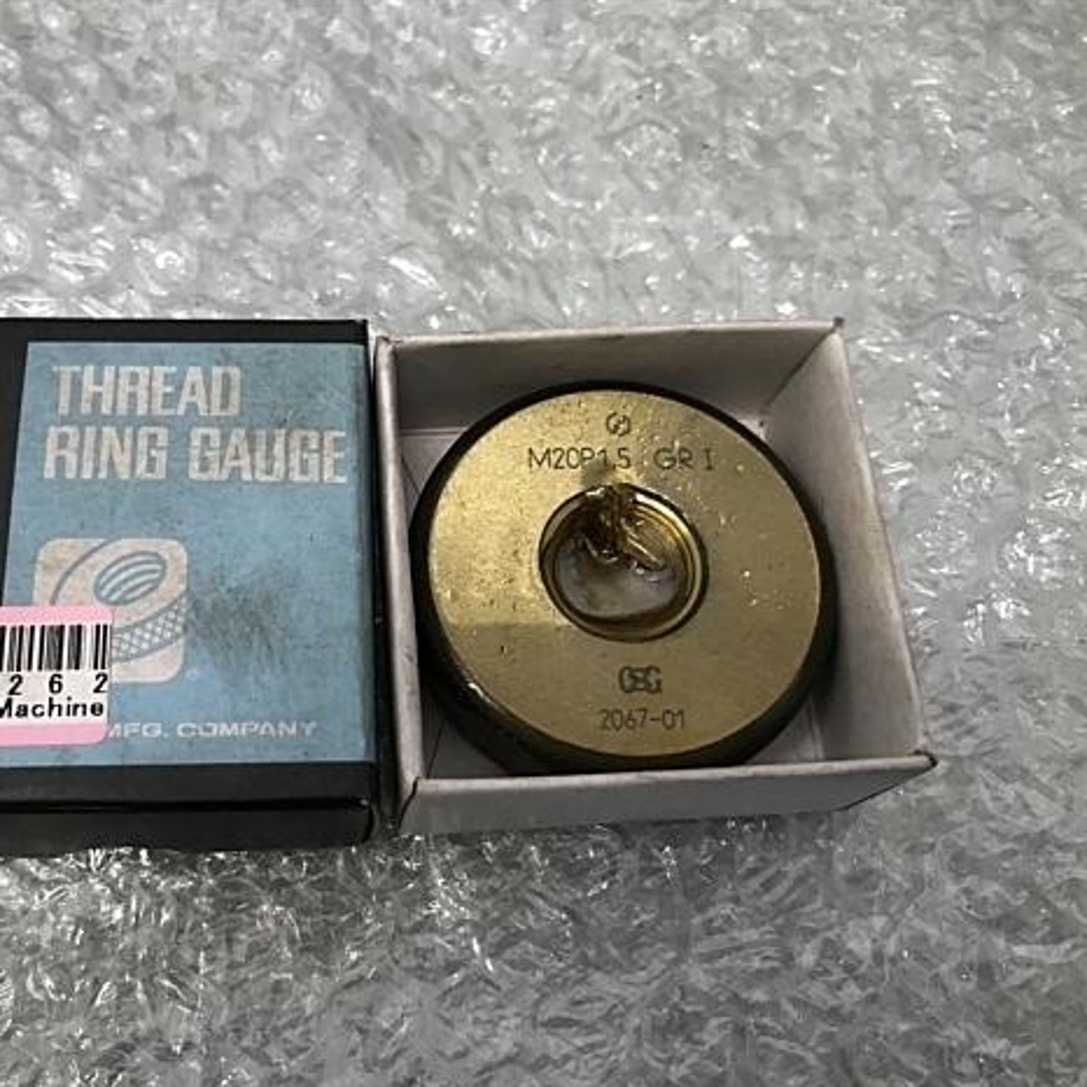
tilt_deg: -68.9
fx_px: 1208
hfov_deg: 47.7
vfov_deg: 48.4
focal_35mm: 34
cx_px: 364
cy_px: 553
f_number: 1.8
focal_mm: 3.99
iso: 40
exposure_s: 1/17
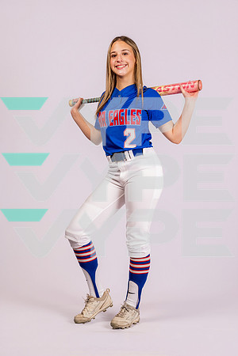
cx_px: 119
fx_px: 545
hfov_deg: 24.6
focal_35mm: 55
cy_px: 178
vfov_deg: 36.2
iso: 320
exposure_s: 1/250
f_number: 11
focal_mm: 55
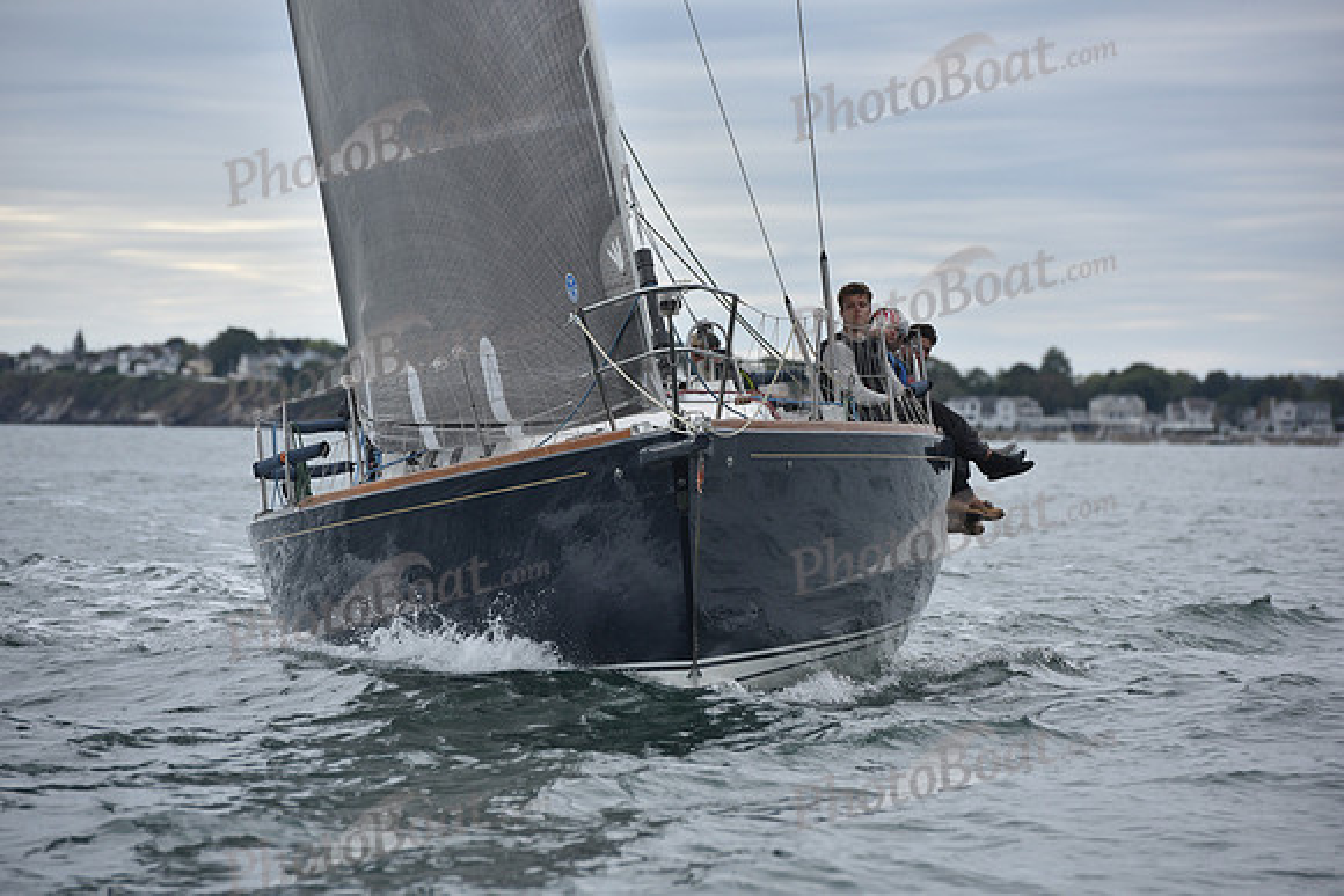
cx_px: 672
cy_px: 448
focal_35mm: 200
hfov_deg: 10.3
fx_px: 7468
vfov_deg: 6.9
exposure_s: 1/1000
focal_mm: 200
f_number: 5.6
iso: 400
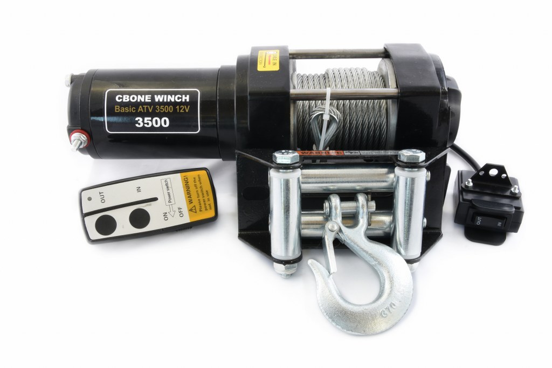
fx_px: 621
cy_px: 184
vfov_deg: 33.0
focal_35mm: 40
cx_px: 276
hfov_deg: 47.9
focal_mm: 27
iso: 100
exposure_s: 1.6
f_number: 22
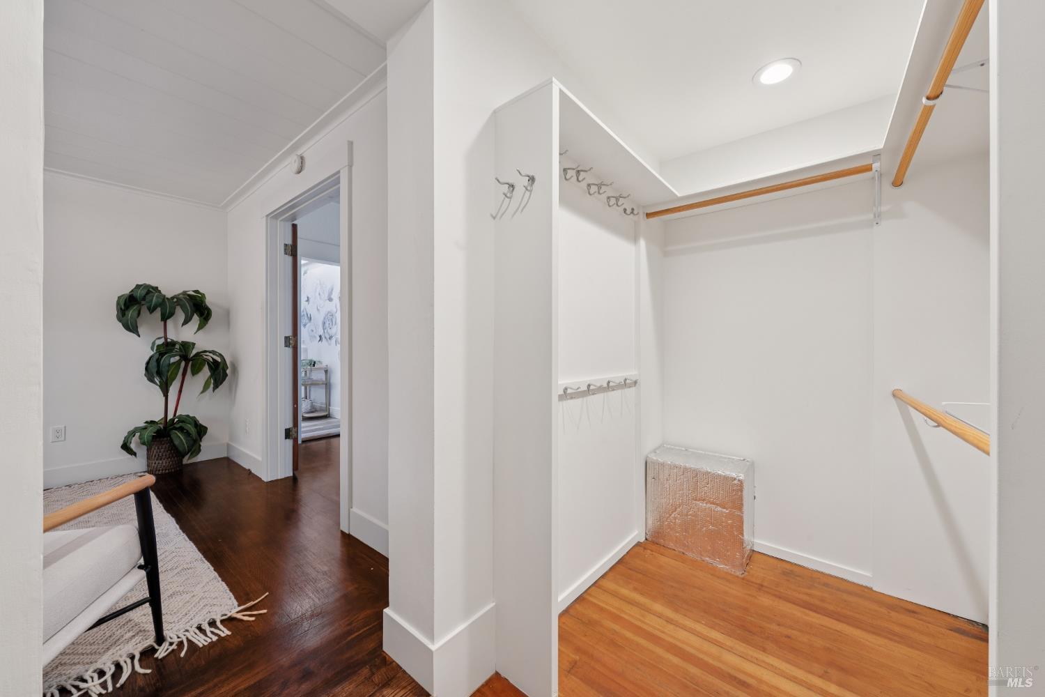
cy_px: 348
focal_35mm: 13
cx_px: 522
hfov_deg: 108.3
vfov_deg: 85.4
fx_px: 377
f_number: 11
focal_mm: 13
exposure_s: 1/3.33
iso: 200
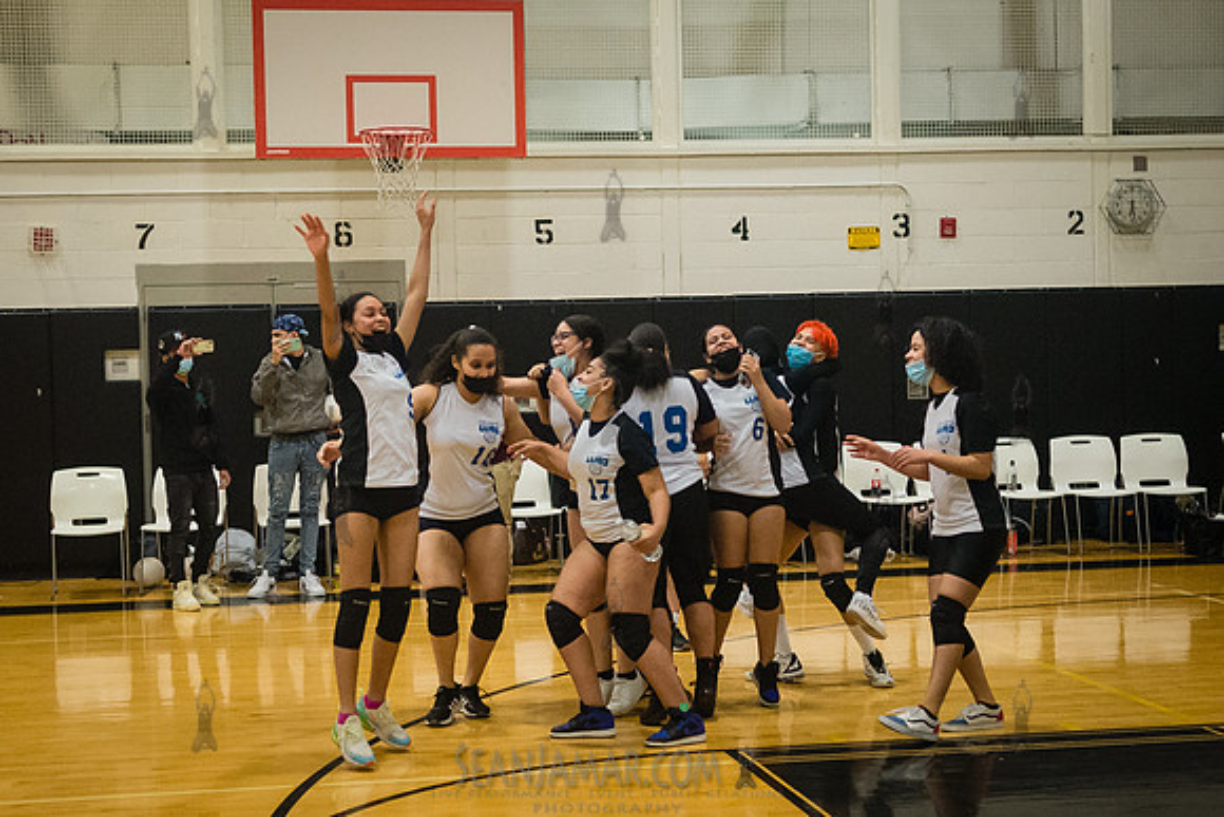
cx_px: 600
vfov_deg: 20.8
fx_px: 2227
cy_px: 417
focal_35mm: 65
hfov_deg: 30.7
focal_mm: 35
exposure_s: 1/250
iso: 4000
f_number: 2.8
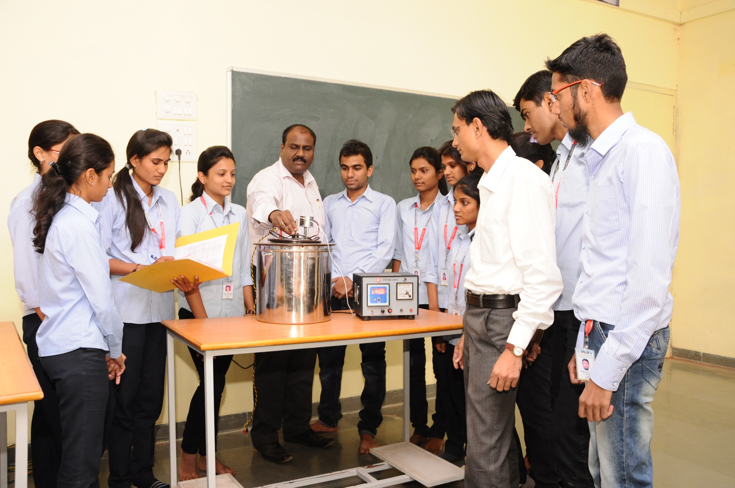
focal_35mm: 32
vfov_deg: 41.6
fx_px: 642
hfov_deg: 59.6
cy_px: 244
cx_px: 368
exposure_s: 1/60
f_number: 5.6
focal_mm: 21
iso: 1250
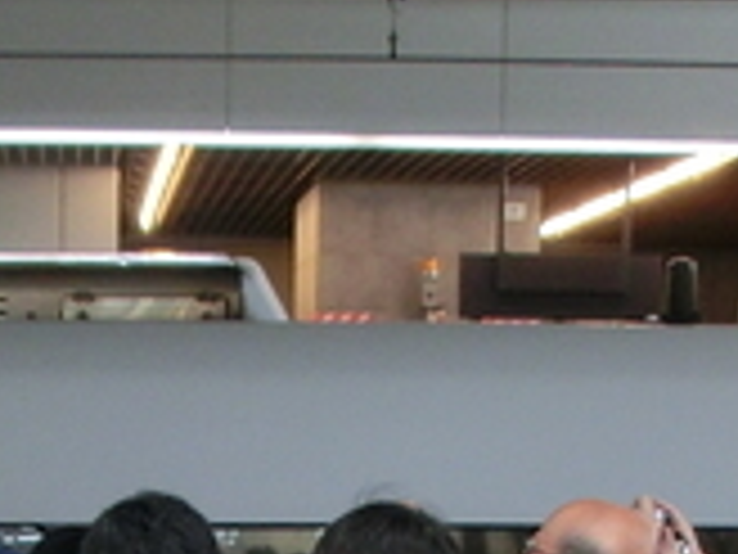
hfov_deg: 16.7
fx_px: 2494
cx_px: 176
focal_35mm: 117
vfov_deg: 12.1
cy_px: 824
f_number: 3
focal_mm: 4.24
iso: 125
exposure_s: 1/60
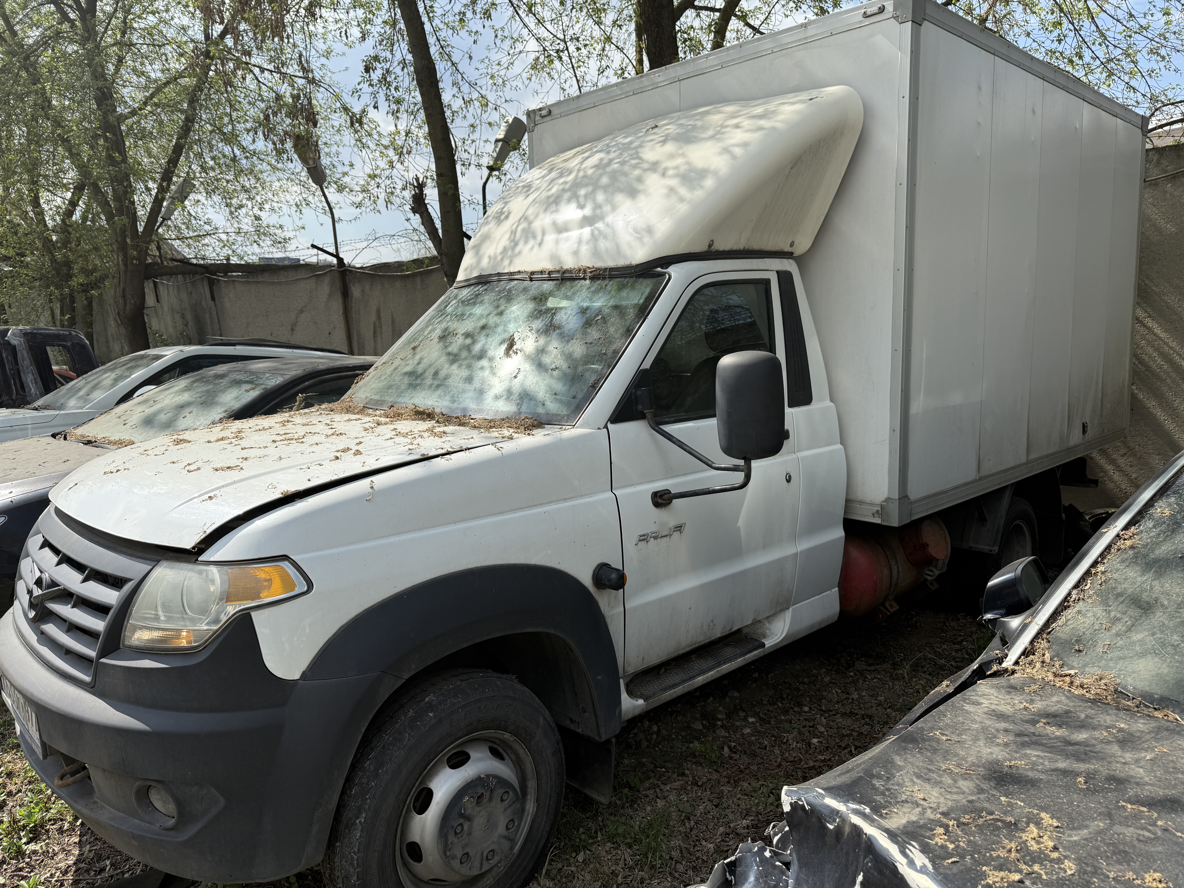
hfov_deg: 71.6
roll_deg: -0.7
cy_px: 444
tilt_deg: -5.1
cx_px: 592
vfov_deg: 56.8
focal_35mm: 24
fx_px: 821
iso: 80
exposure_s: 1/4405
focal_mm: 6.76
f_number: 1.78
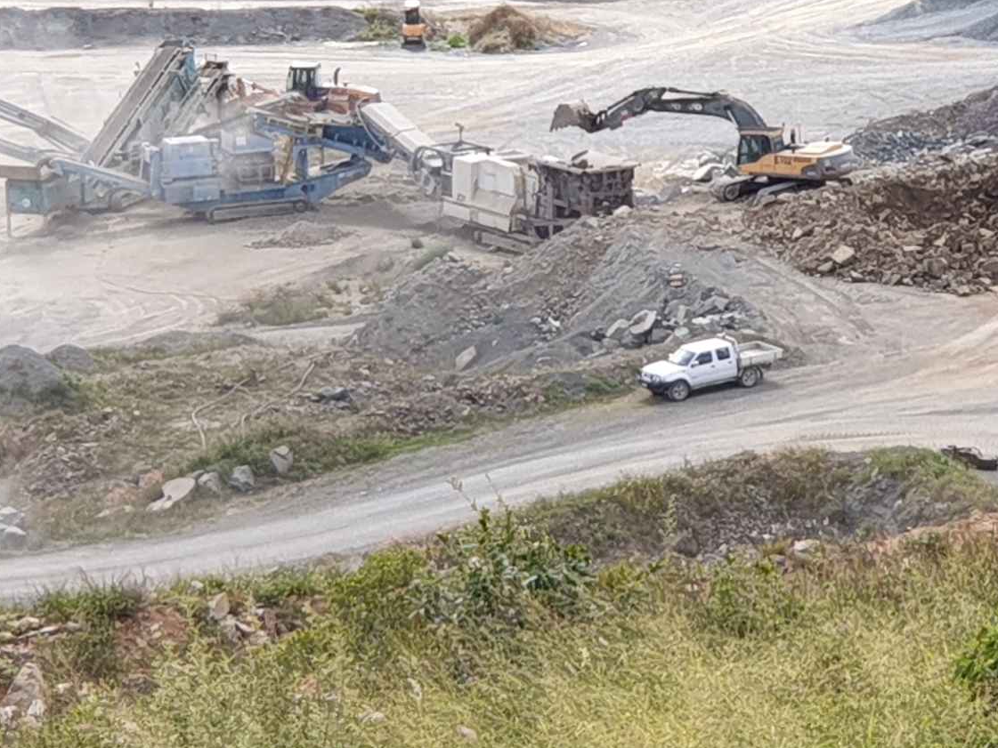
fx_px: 5392
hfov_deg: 10.6
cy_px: 153
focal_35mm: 187
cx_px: 578
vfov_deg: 7.9
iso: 25
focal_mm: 6
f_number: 2.4
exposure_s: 1/424
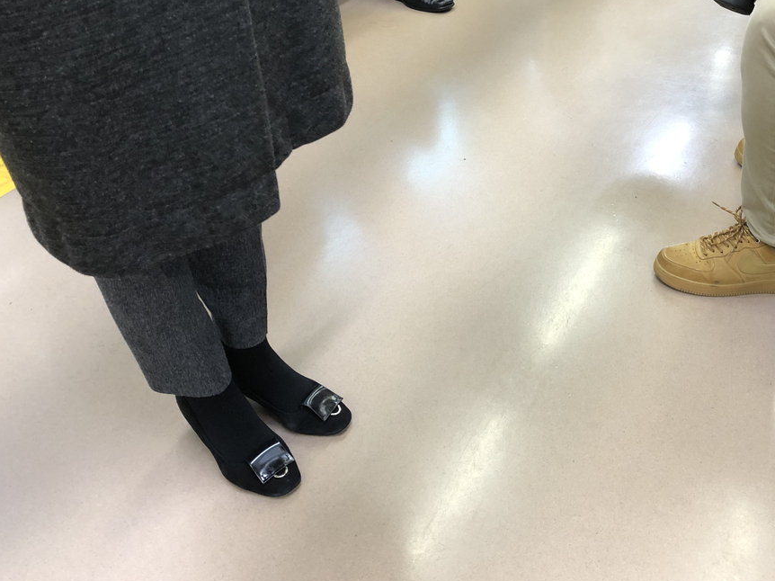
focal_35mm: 39
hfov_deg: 47.0
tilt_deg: -33.2
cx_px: 523
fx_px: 873
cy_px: 214
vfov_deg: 36.6
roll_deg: +2.6
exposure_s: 1/15
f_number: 1.8
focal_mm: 3.99
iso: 50
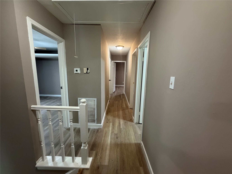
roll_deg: -1.7
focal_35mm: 14
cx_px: 116
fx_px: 94
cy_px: 87
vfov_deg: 85.7
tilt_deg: -10.5
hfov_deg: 102.1
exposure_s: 1/60
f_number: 2.2
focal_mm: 2.22
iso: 400
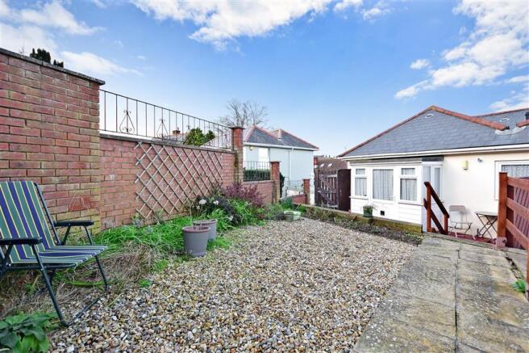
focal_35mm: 15
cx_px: 264
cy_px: 176
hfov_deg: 100.4
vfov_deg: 77.3
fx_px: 220
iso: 400
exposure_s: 1/160
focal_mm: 10
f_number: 6.3
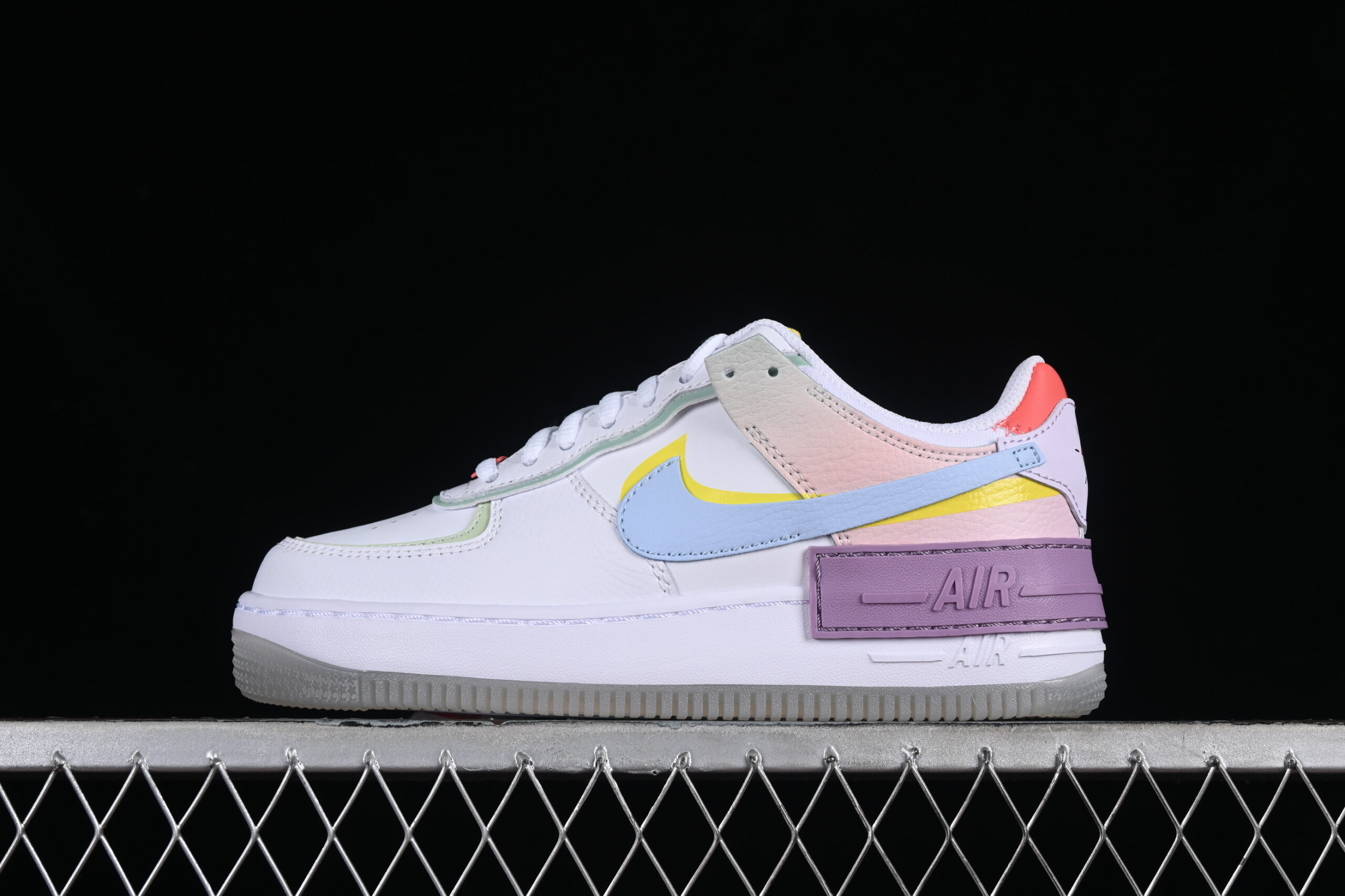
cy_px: 448
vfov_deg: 18.2
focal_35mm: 75
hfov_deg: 27.0
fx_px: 2802
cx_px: 672
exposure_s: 1/80
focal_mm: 50
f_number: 8
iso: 160
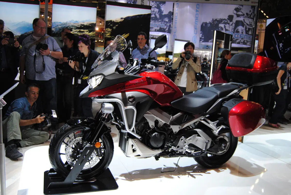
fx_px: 267
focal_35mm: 33
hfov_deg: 57.2
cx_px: 146
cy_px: 98
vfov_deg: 40.1
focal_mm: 22
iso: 800
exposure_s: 1/320
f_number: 4
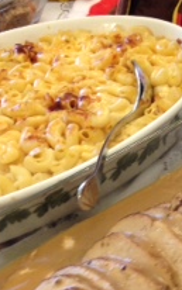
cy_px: 224
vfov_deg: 18.0
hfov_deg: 11.1
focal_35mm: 115
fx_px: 911
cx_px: 230
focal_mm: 4.28
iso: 64
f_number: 2.4
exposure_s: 1/20
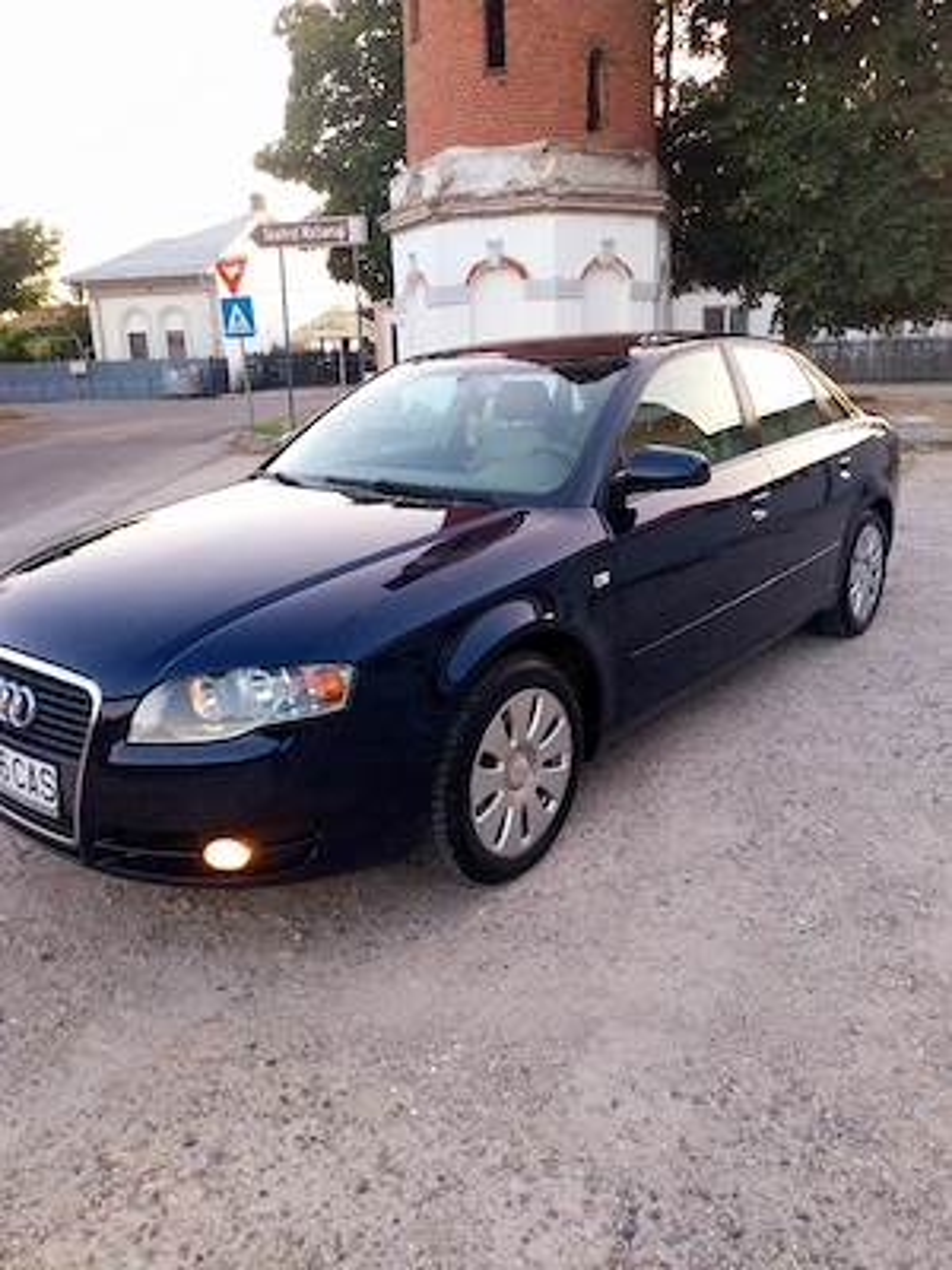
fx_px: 953
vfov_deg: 67.3
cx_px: 476
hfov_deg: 53.1
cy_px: 635
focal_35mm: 26
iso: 50
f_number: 1.8
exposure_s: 1/60.2
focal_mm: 4
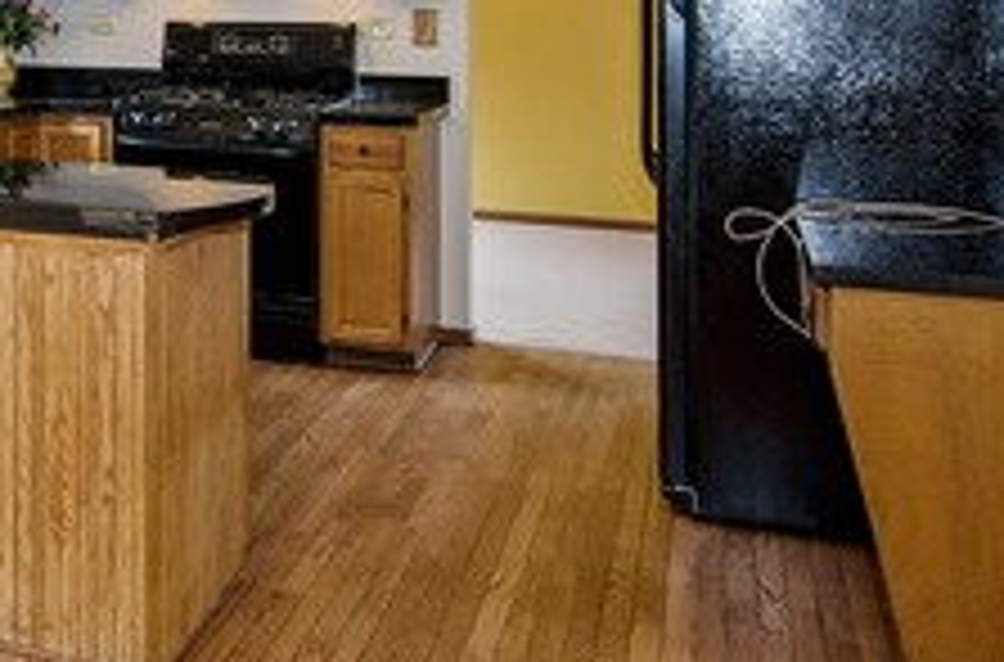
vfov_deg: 26.4
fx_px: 1318
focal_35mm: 47
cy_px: -27
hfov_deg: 36.1
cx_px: -72
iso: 200
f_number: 8
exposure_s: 1/10
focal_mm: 11
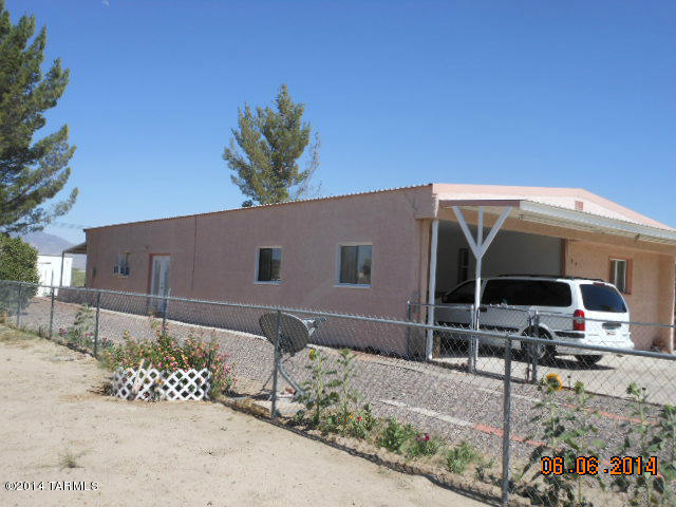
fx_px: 644
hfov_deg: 55.4
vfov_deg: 42.9
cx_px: 338
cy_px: 254
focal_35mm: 33
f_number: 4
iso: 80
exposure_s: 1/800
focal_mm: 5.9
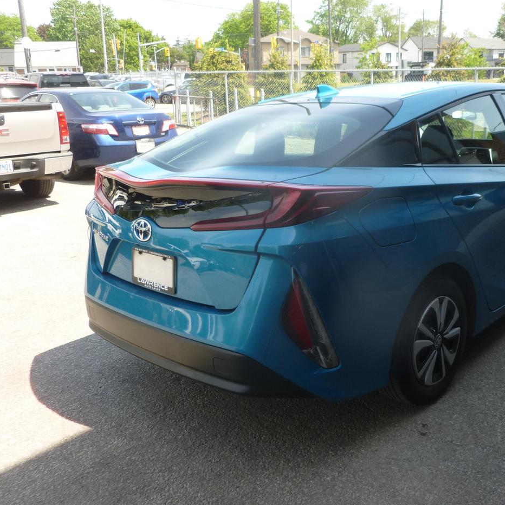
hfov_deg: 47.5
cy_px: 252
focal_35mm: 34
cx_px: 345
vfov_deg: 48.5
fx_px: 561
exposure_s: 1/250
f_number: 3.3
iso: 100
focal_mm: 5
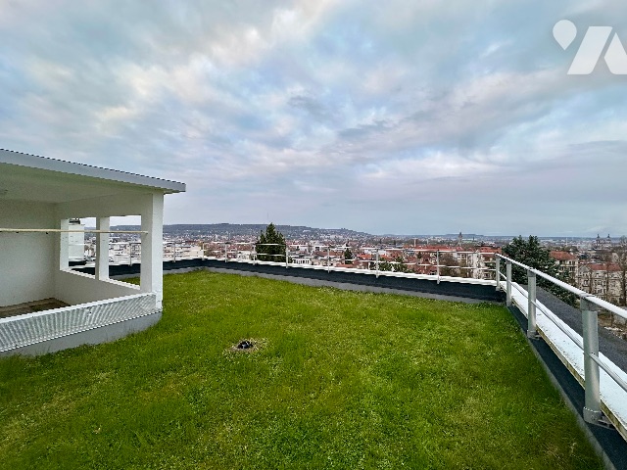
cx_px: 314
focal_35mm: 14
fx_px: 254
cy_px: 235
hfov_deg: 102.1
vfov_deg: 85.7
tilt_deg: -0.1
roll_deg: -0.5
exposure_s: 1/99
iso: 80
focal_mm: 2.22
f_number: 2.2
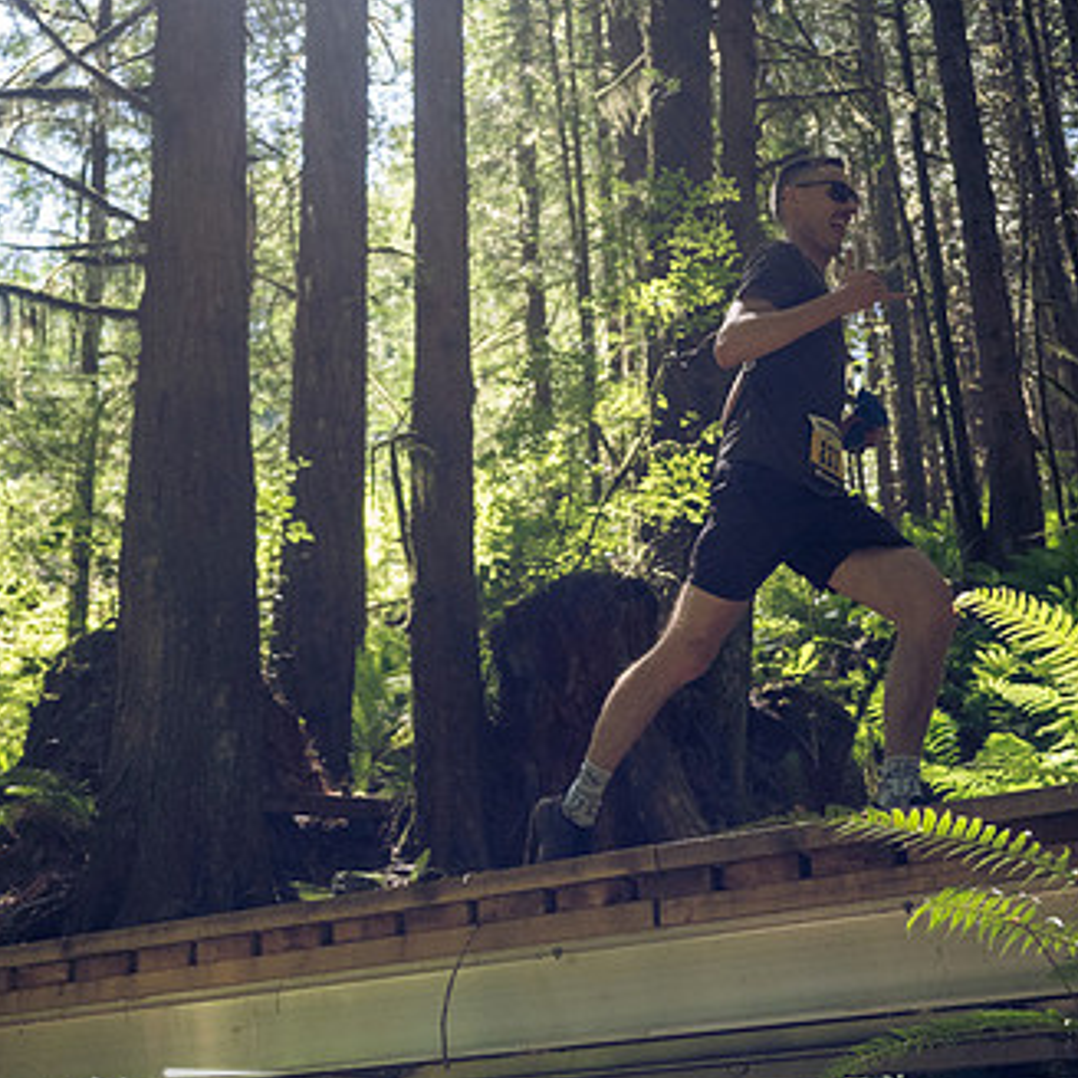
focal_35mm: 46
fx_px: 1621
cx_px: 537
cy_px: 684
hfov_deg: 36.8
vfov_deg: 36.5
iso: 1250
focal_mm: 19
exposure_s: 1/1000
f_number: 2.8
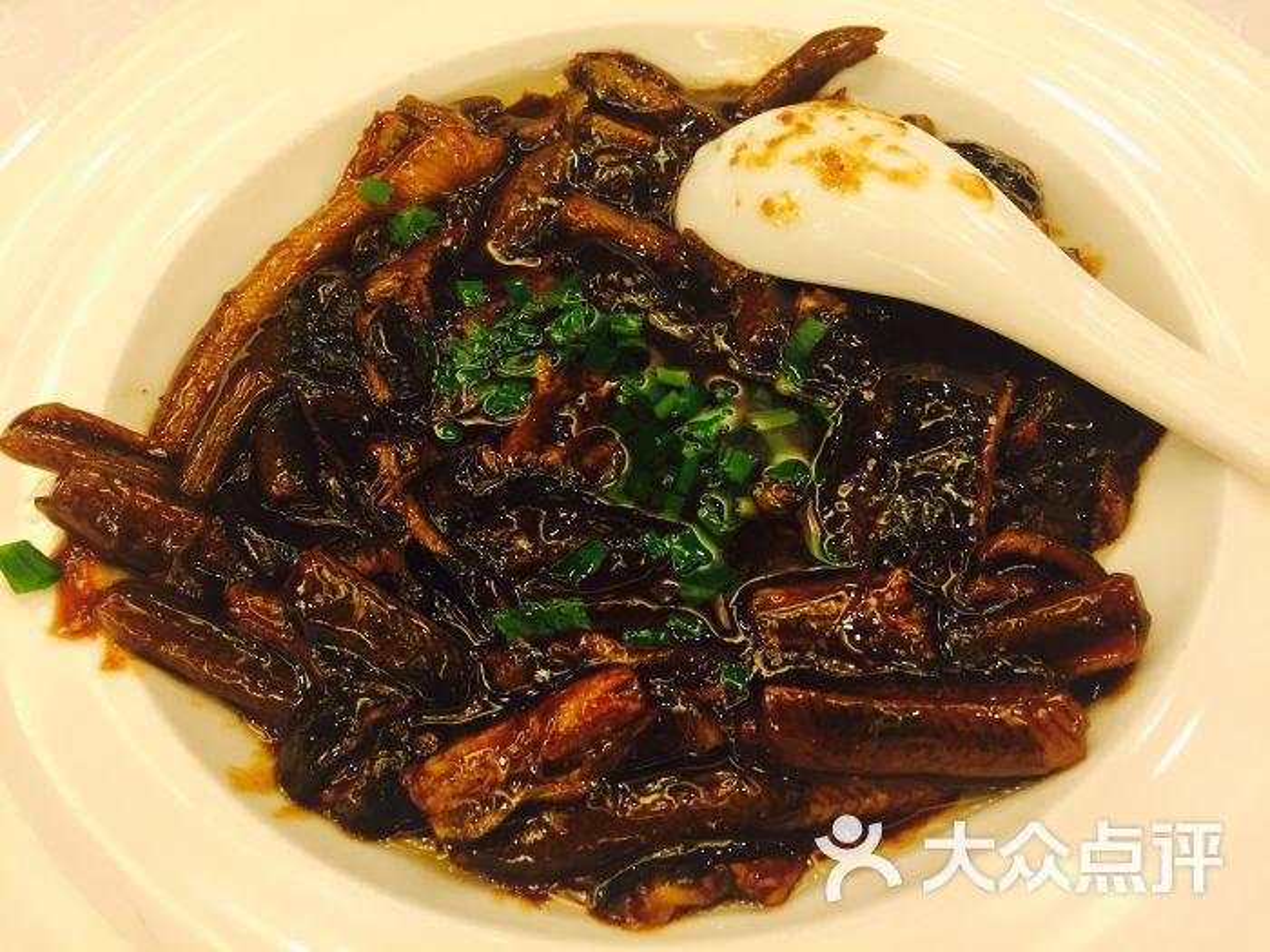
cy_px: 476
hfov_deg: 61.7
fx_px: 1064
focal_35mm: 29
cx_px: 635
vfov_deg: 48.2
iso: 125
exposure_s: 1/33
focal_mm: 4.15
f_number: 2.2
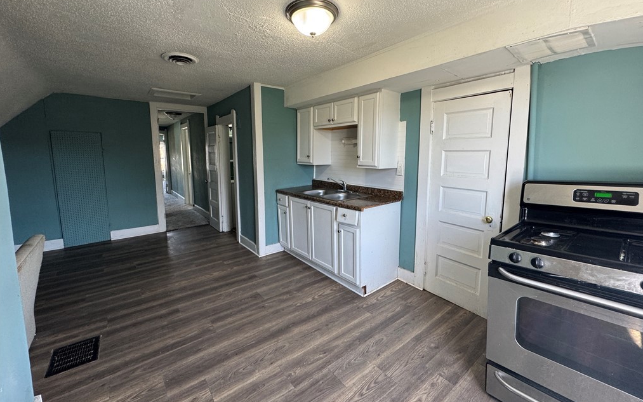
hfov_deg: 101.5
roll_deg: -0.2
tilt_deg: -7.6
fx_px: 263
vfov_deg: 74.6
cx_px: 323
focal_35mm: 15
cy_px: 184
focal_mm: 2.22
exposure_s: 1/120
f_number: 2.2
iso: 160
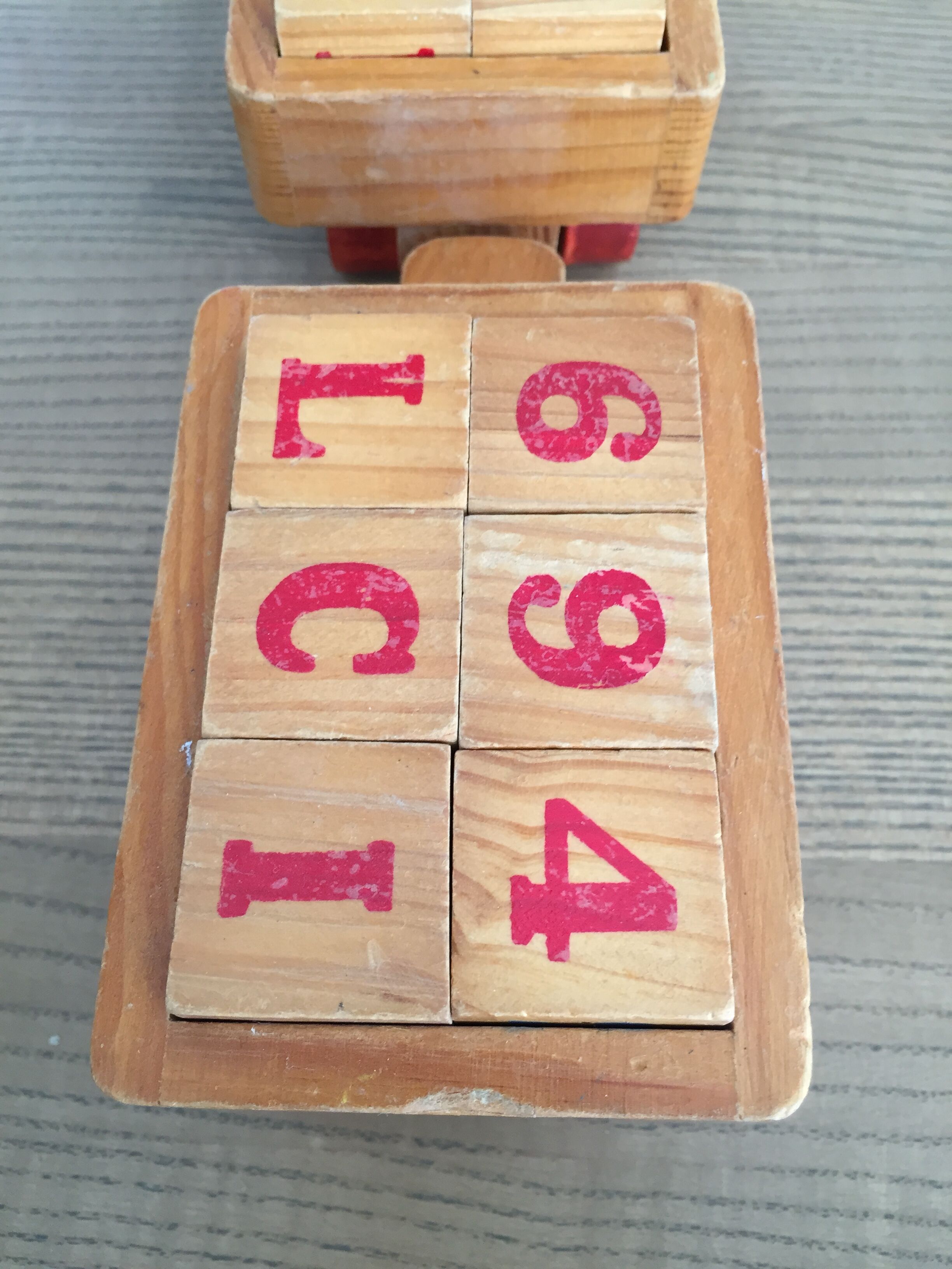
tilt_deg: -68.9
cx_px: 476
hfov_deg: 48.2
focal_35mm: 29
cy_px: 634
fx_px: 1063
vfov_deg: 61.7
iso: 80
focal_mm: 4.15
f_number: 2.2
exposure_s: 1/33
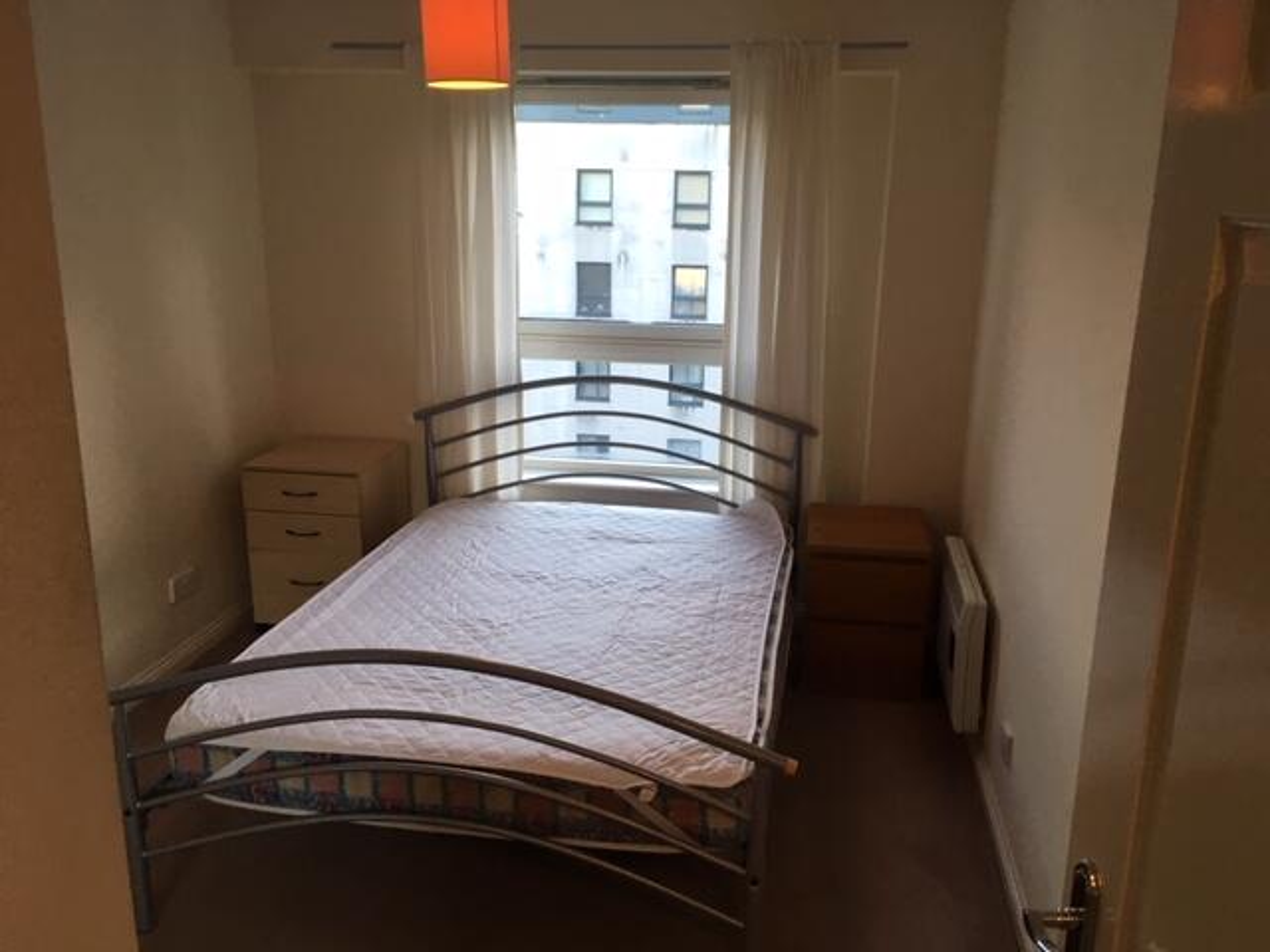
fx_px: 1064
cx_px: 635
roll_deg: -1.2
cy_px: 476
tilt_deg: -12.1
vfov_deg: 48.2
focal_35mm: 29
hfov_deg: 61.7
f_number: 2.2
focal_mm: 4.15
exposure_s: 1/33
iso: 32
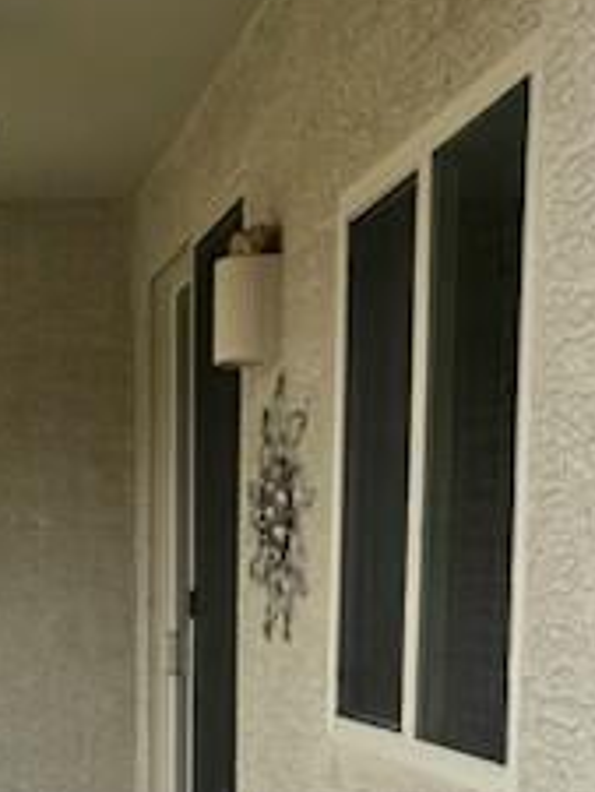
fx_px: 1694
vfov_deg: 24.7
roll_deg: +1.8
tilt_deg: -8.4
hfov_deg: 19.3
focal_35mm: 74
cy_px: 845
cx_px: -18
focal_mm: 5.96
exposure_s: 1/1016
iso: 50
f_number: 1.6
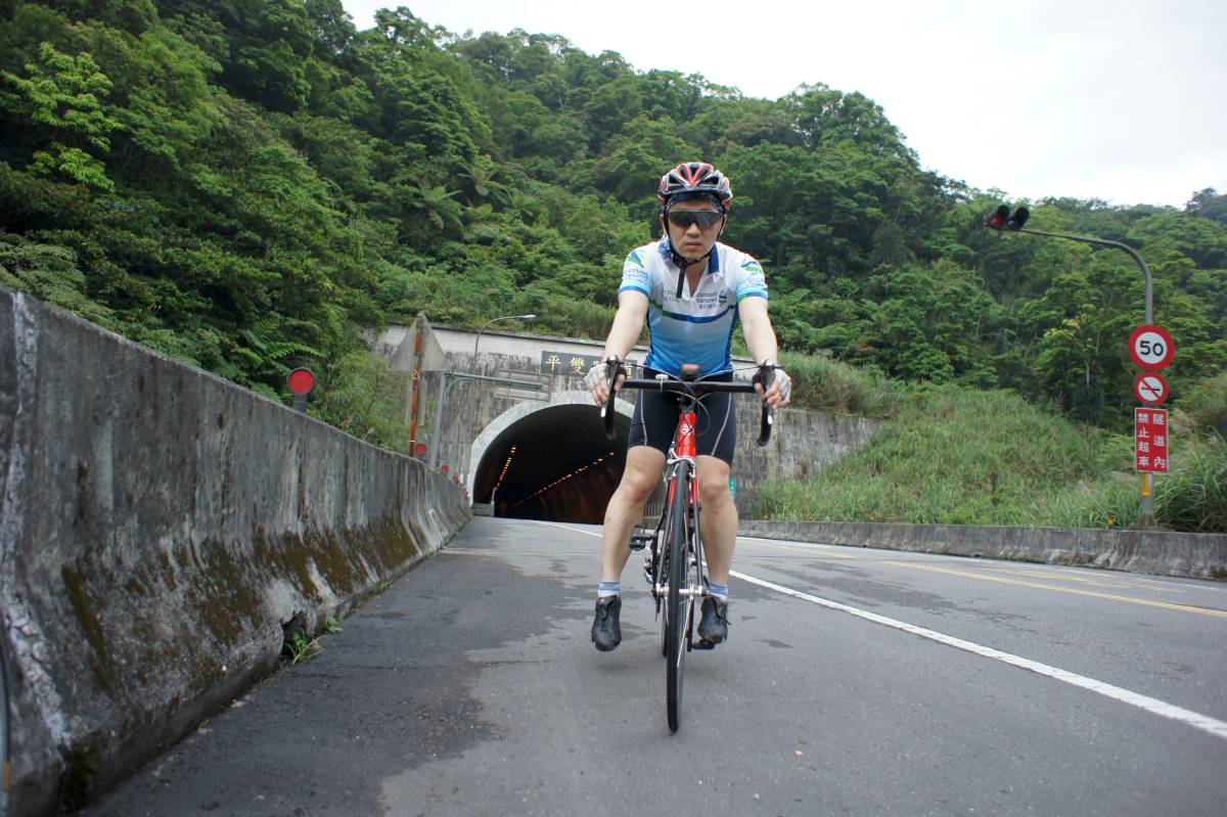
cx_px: 614
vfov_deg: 53.1
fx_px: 818
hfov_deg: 73.8
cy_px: 408
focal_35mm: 24
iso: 200
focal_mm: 16
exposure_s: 1/500
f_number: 3.2
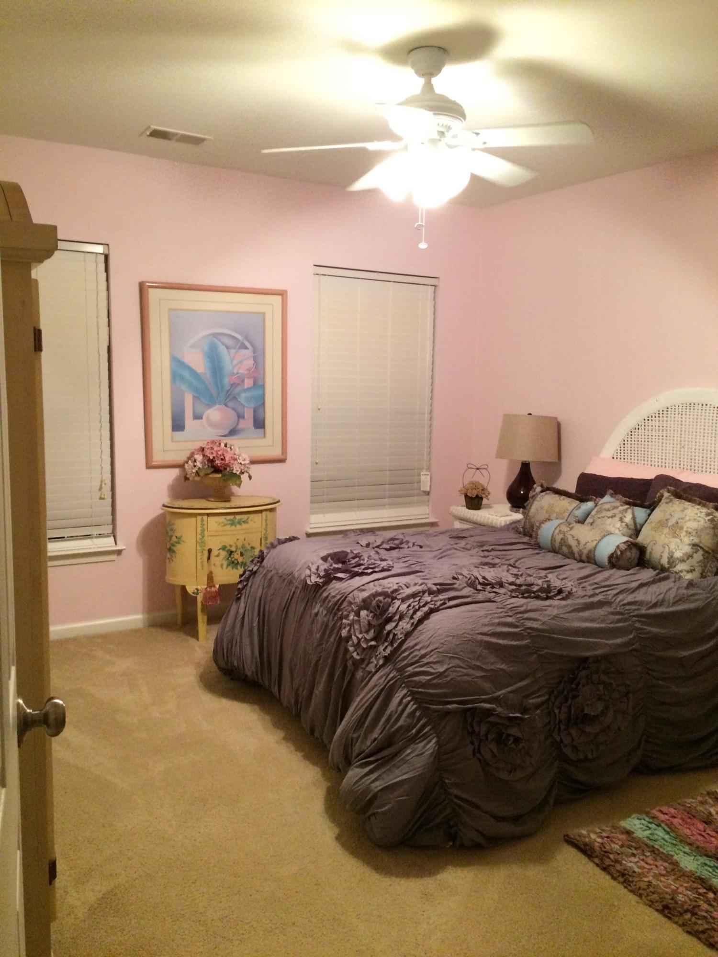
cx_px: 359
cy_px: 478
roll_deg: -1.0
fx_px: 802
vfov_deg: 61.7
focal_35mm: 29
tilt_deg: -7.7
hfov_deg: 48.2
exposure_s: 1/24
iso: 320
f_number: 2.2
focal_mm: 4.15
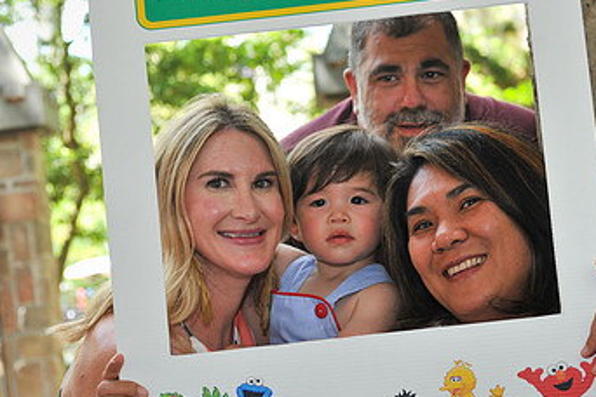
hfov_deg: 19.4
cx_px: 385
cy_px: 185
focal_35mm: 105
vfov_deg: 13.0
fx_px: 1738
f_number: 5.6
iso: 640
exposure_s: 1/200
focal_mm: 62
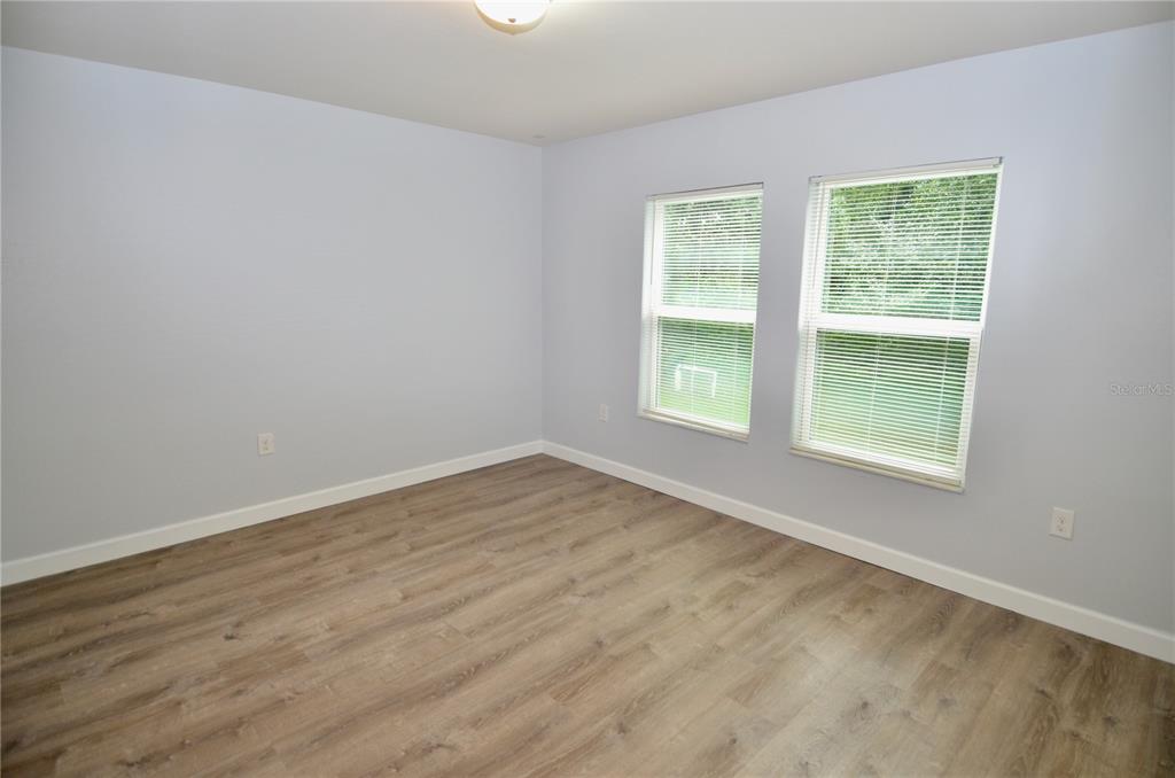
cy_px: 389
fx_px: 586
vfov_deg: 67.1
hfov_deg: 90.1
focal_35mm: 18
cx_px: 588
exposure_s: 1/60
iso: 640
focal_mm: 12
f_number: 4
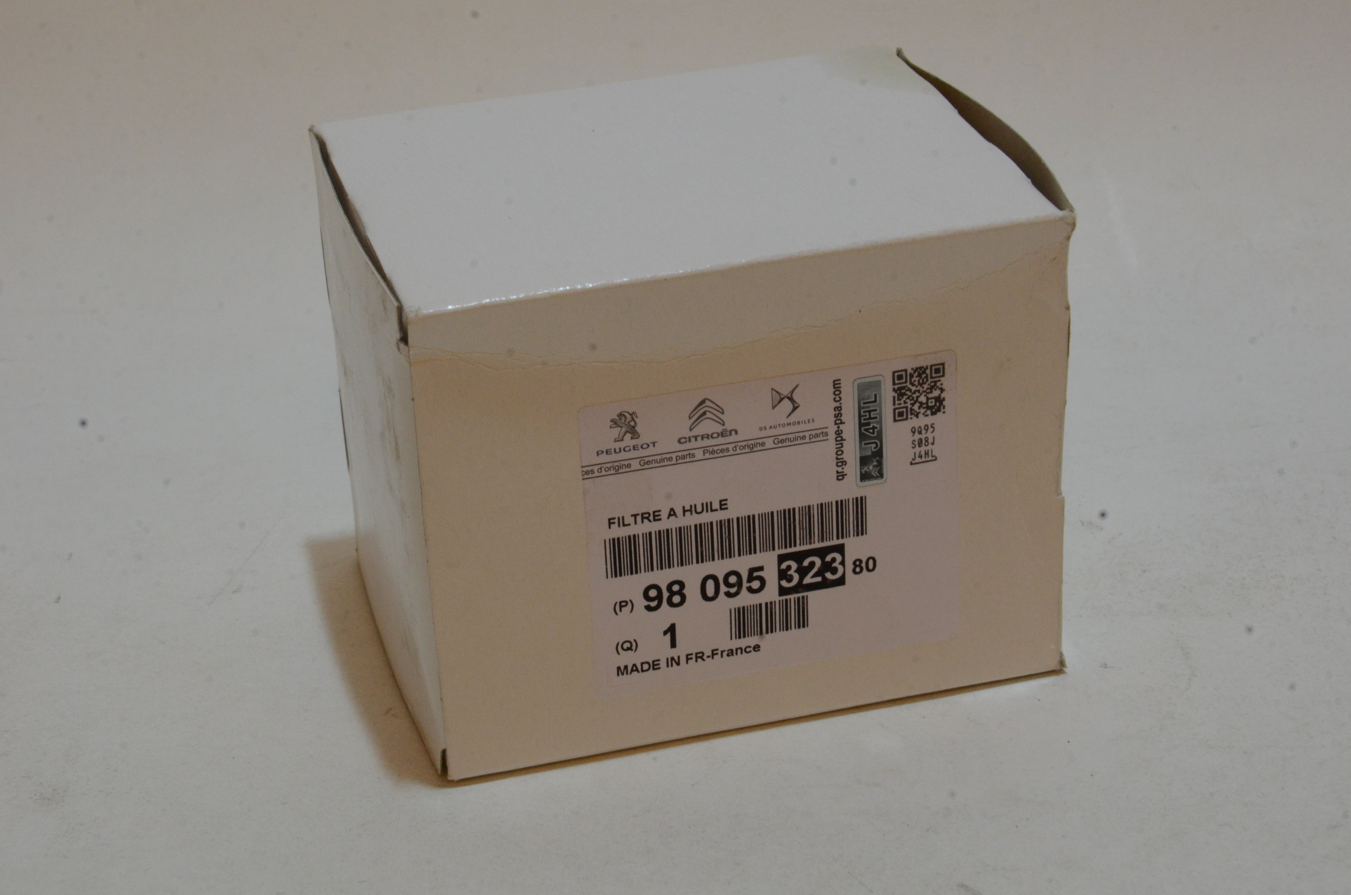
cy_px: 448
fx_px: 3258
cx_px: 676
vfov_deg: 15.6
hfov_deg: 23.4
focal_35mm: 87
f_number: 22
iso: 1600
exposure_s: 1/50
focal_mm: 58
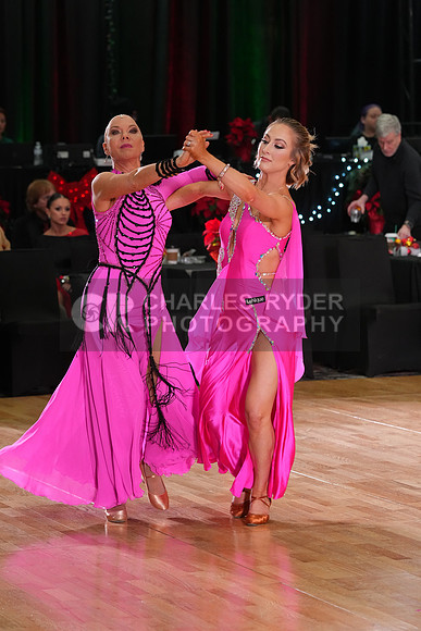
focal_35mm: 141
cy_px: 316
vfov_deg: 14.5
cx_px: 210
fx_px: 2472
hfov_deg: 9.7
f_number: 5.6
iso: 3200
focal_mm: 141
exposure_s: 1/200
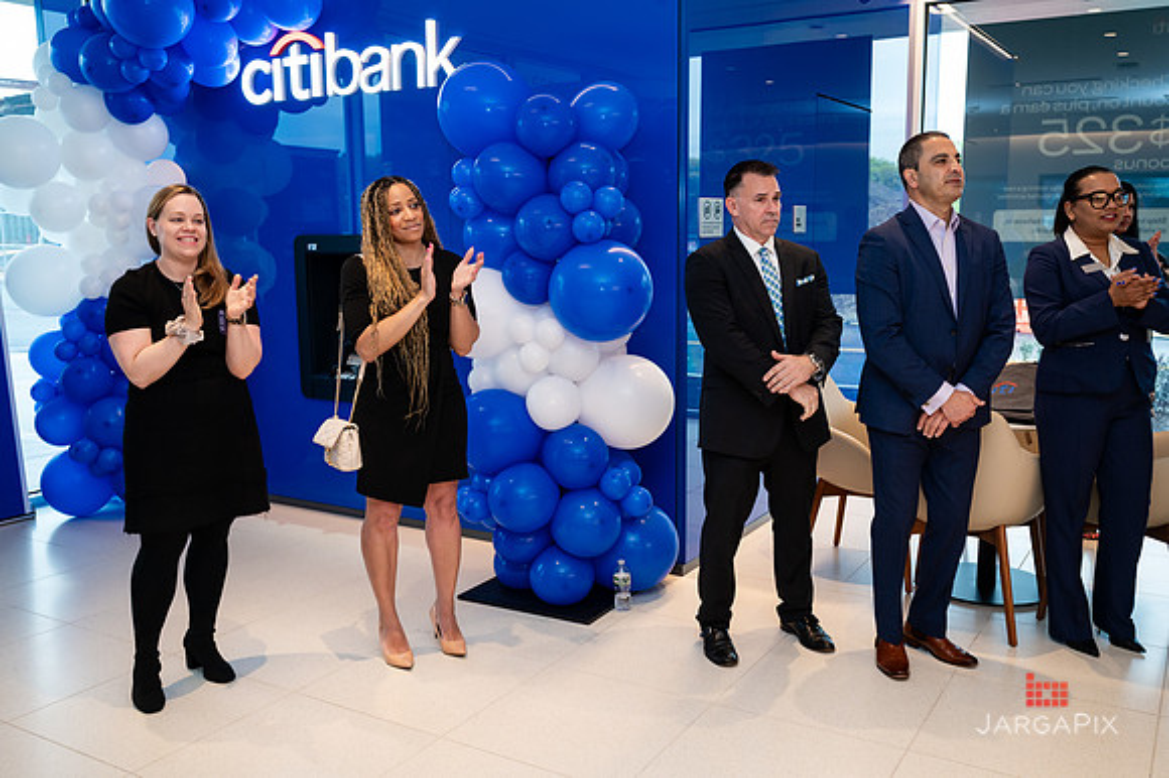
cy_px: 389
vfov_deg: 40.5
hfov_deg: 58.0
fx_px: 1054
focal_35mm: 32
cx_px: 584
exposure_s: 1/200
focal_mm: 30.5
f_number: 3.5
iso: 500
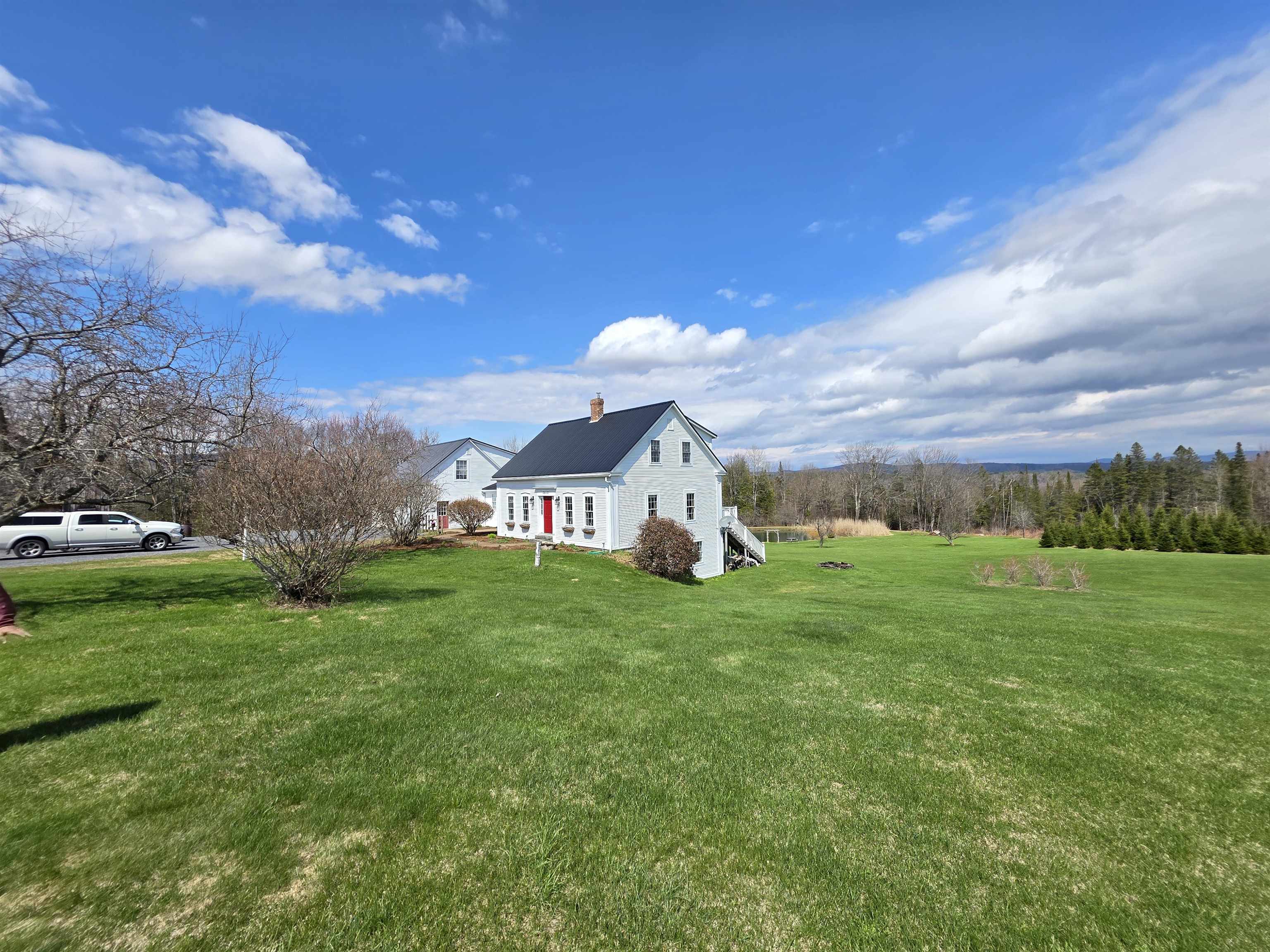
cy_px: 476
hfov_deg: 106.2
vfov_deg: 89.9
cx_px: 635
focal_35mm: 13
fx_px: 477
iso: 40
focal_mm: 2.2
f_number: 1.9
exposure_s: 1/1899
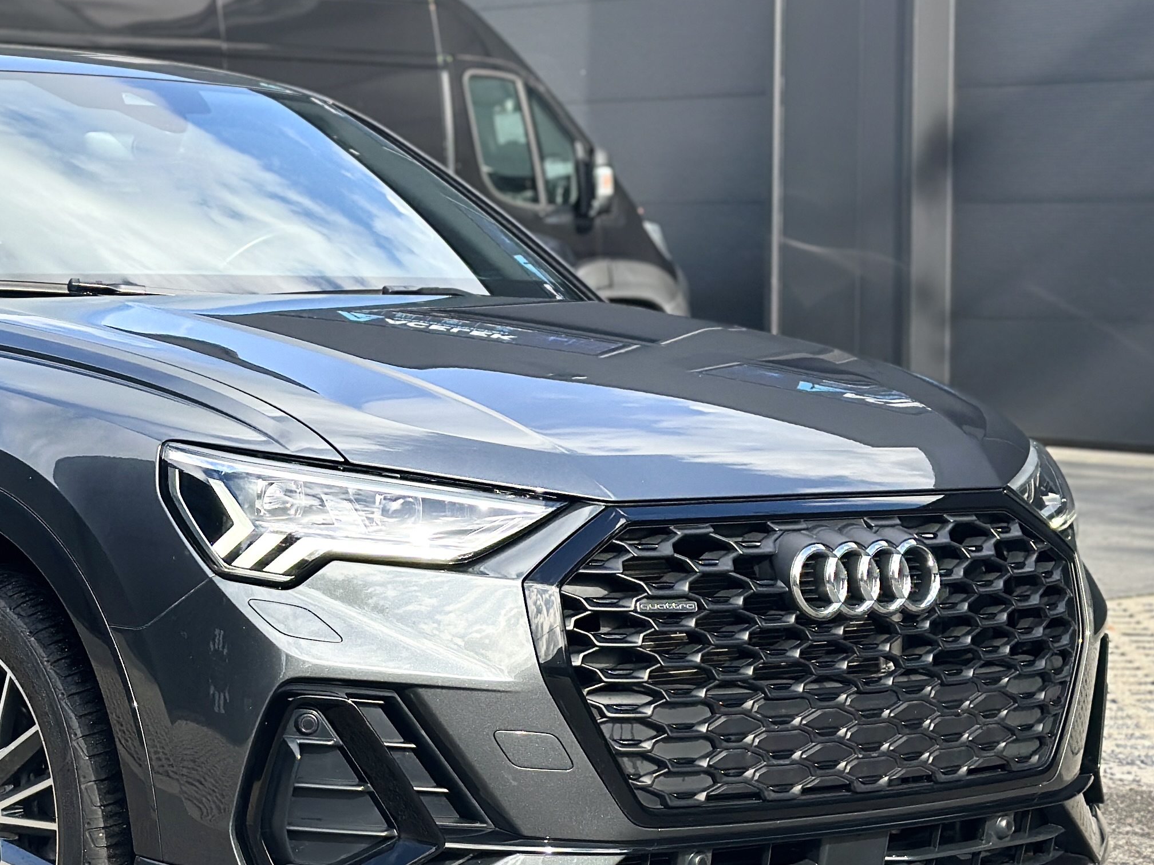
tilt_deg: -1.3
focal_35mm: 96
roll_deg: -0.3
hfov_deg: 20.1
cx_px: 174
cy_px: 303
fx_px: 3200
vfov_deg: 15.4
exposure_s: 1/1242
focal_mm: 6.86
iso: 80
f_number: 1.78
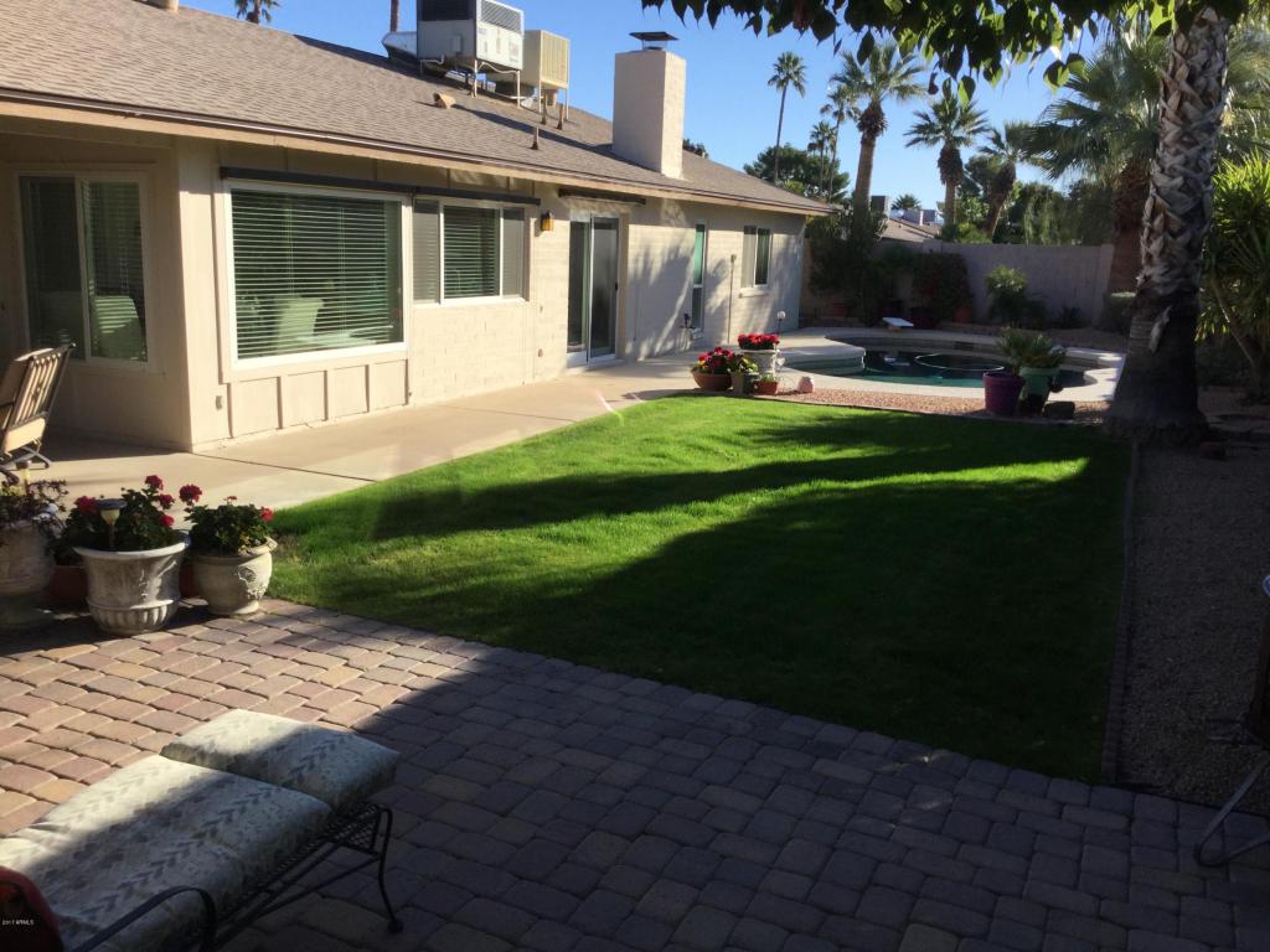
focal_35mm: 31
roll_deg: -2.0
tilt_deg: -13.0
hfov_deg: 58.4
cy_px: 476
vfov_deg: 45.4
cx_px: 635
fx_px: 1137
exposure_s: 1/895
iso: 25
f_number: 2.4
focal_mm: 3.3
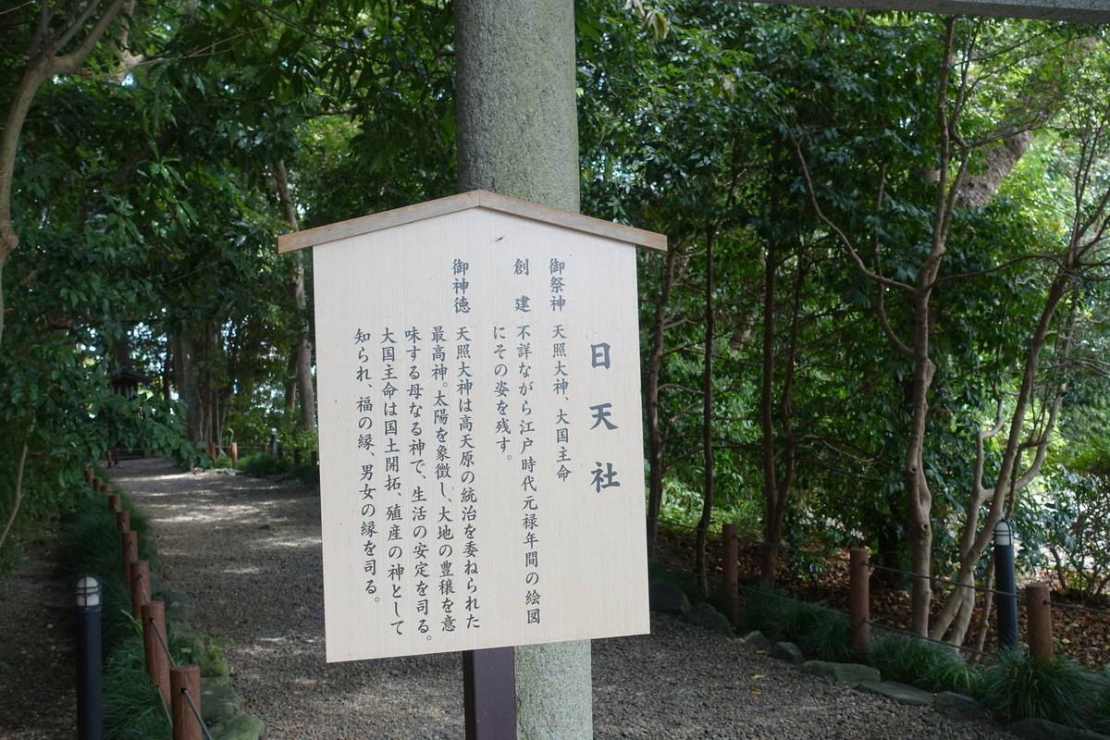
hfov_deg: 43.6
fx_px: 1387
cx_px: 555
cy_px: 370
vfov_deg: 29.9
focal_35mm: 45
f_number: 3.5
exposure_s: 1/80
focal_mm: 16.62
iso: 125
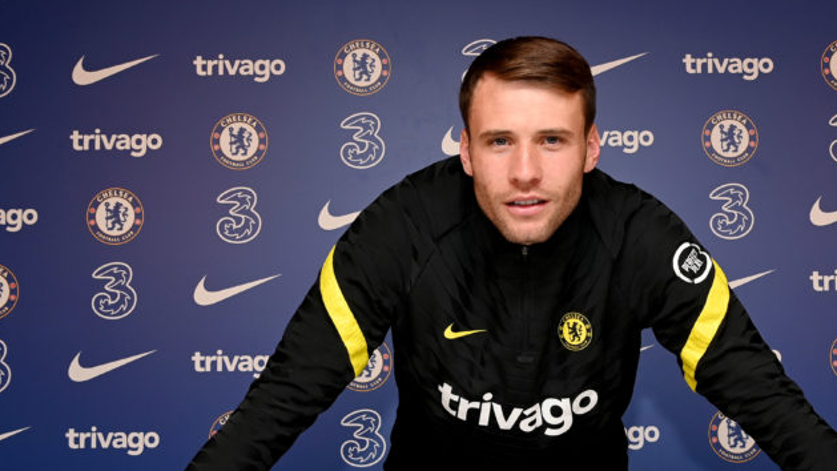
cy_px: 325
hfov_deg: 35.8
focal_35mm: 58
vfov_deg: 20.6
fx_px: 1287
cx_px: 538
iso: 1000
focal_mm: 34
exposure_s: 1/250
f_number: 11
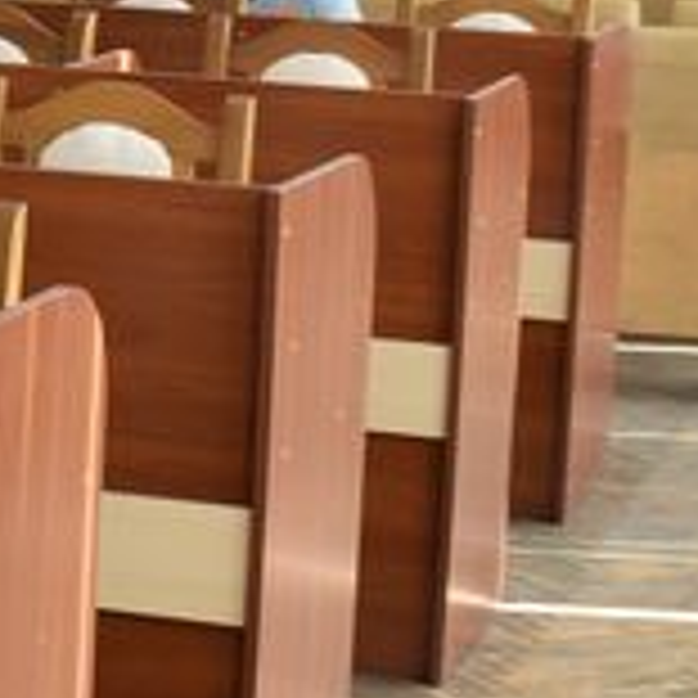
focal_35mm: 154
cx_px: -518
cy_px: 43
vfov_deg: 11.3
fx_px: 3514
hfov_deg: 10.7
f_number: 5
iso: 400
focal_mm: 25
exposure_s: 1/200
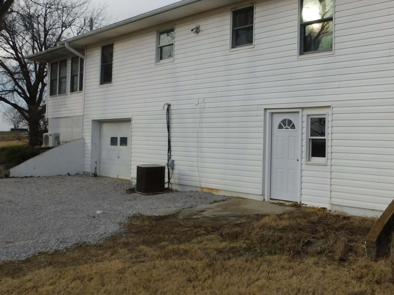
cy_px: 120
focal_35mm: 40
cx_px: 311
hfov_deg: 44.7
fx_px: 455
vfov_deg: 35.9
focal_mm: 4
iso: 125
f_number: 3
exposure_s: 1/1250
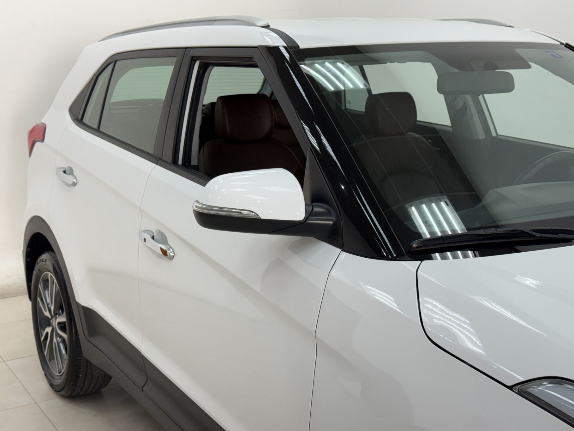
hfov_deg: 39.7
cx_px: 287
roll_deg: +0.4
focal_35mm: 48
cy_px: 216
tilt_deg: -10.5
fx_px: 796
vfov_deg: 30.3
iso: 50
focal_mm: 6.76
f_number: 1.78
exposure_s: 1/158
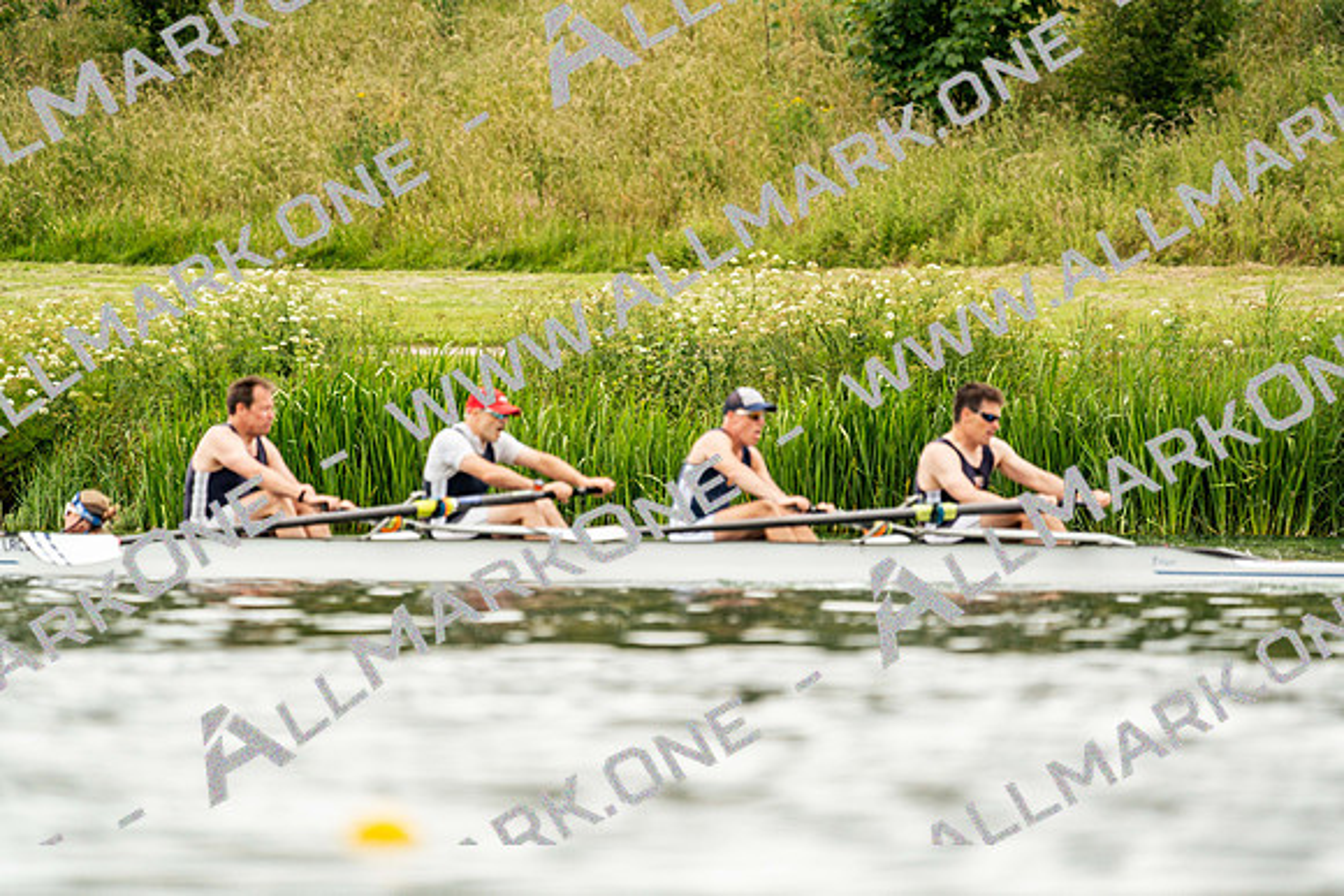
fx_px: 22404
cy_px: 448
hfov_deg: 3.4
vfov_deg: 2.3
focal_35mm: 600
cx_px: 672
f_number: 6.3
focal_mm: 600
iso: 640
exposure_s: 1/2000
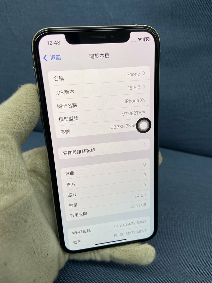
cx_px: 106
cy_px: 142
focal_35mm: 26
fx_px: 212
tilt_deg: -41.3
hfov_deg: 53.1
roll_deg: +0.9
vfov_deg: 67.3
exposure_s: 1/120
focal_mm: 4.25
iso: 32
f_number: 1.8
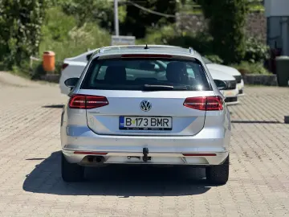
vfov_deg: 12.3
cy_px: 108
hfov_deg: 16.4
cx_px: 144
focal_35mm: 120
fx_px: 1002
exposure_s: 1/2611
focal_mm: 15.66
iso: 50
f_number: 2.8
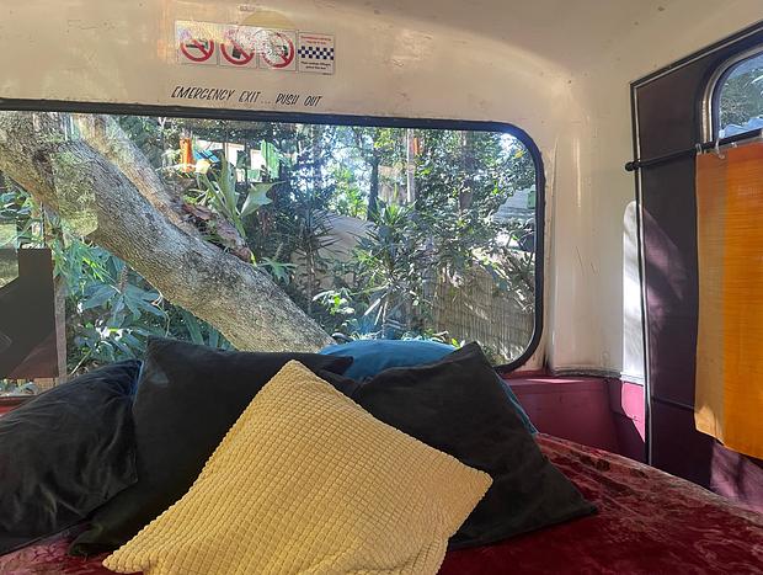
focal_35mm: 26
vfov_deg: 53.2
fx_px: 574
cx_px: 382
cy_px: 288
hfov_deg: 67.2
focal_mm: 4.2
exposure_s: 1/50
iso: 160
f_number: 1.6
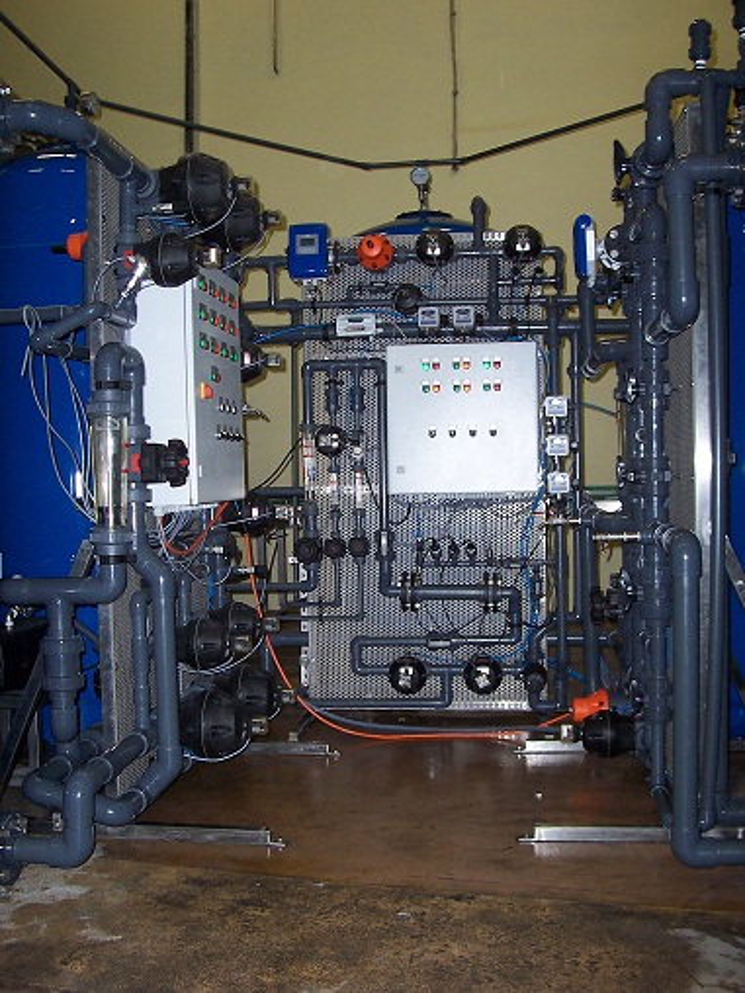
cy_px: 496
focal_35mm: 37
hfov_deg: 38.7
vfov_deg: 50.1
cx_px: 372
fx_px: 1062
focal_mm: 5.6
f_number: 2.8
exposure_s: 1/60
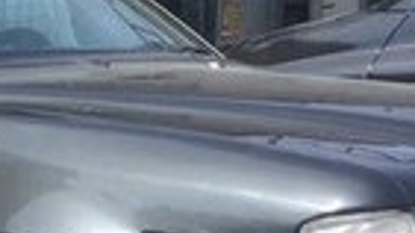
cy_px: 317
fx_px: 1627
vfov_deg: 8.1
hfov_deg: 13.6
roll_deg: -1.2
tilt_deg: -7.9
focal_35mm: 148
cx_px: -224
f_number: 2.2
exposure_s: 1/1953
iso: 32
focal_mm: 4.15
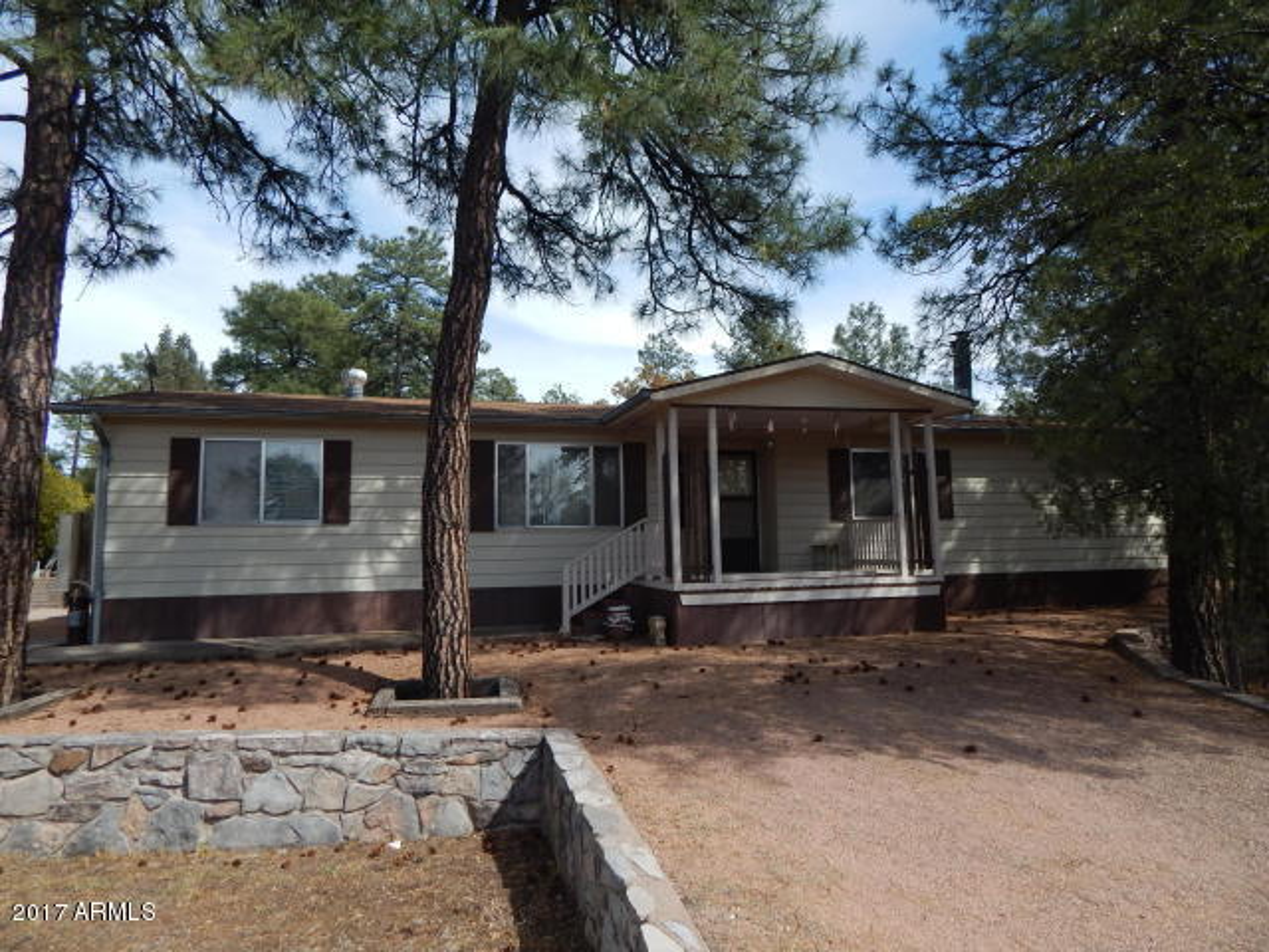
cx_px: 634
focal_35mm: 22
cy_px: 476
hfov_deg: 76.4
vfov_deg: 61.1
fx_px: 807
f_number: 6
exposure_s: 1/400
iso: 125
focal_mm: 4
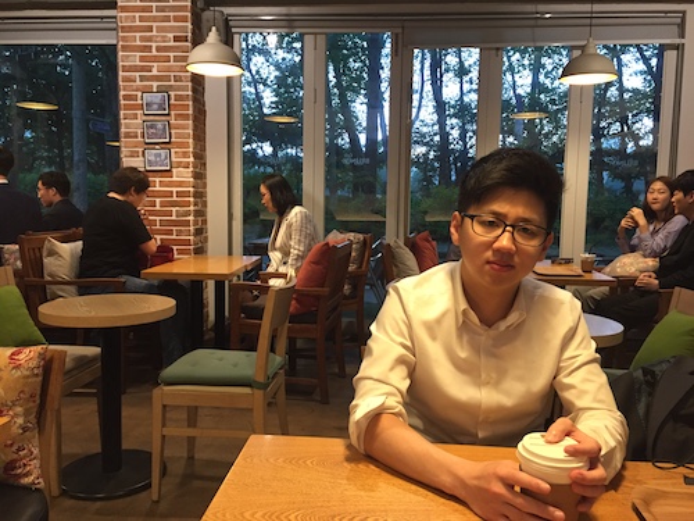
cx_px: 347
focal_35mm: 29
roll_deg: -1.9
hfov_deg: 61.7
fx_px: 581
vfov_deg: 48.2
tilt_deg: -5.6
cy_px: 260
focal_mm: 4.15
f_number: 2.2
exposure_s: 1/30
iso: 200
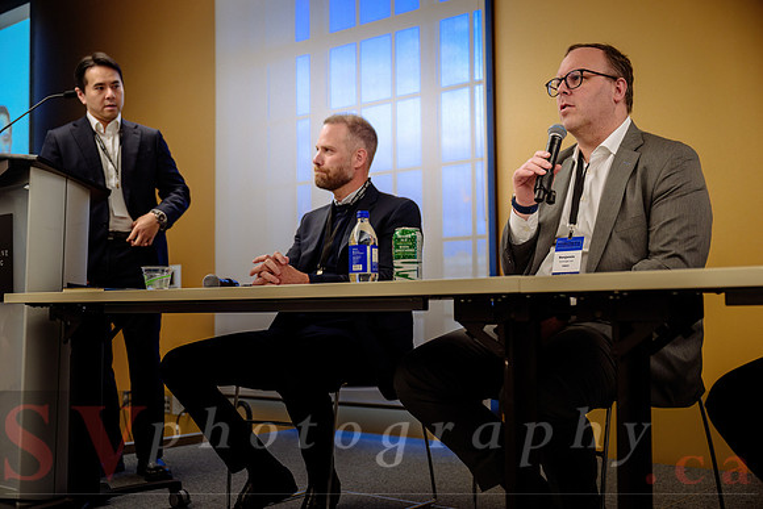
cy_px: 254
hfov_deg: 45.4
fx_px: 912
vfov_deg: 31.2
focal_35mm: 43
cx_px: 382
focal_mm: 43
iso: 1000
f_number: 2.8
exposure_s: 1/160
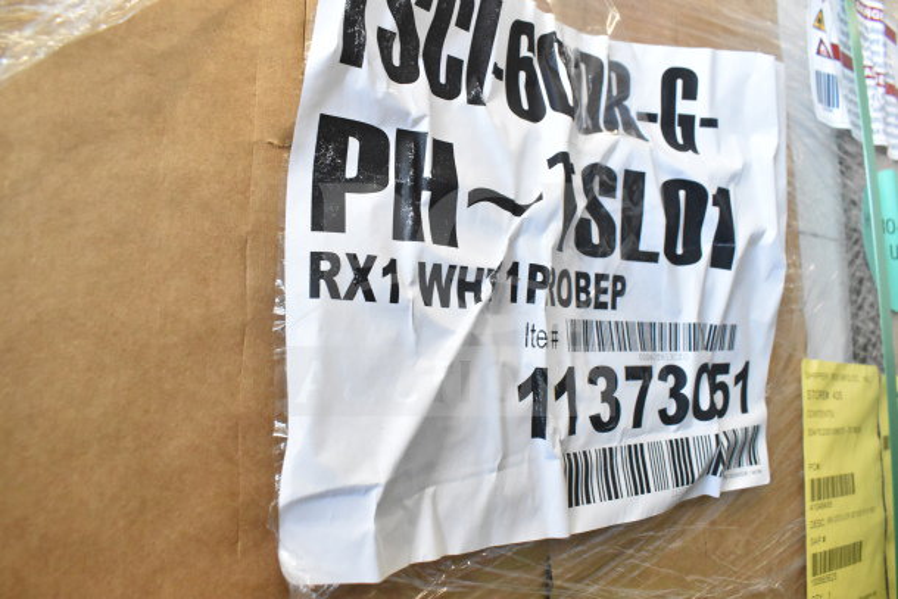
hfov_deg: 67.4
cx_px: 449
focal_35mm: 27
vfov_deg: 48.0
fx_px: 674
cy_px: 300
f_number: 7.1
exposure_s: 1/200
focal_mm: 18
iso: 6400
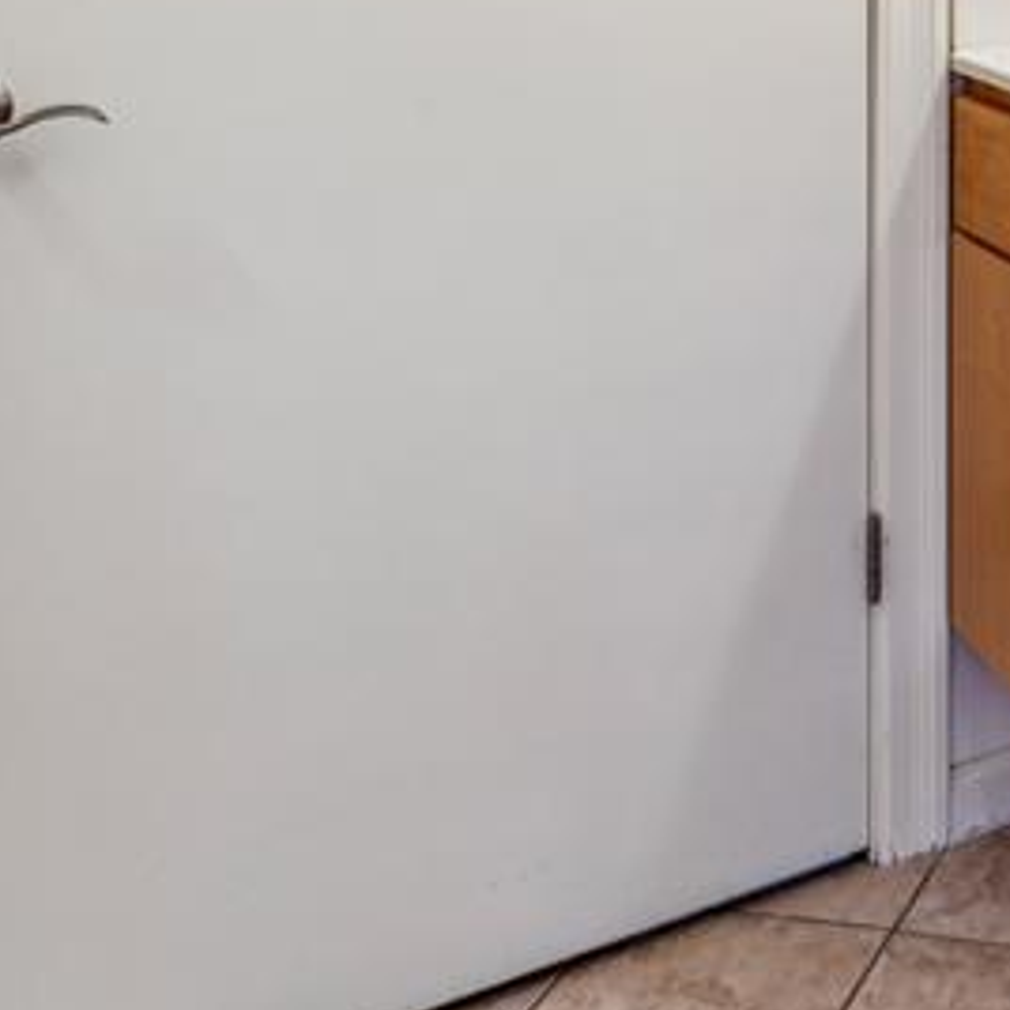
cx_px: 1311
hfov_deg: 27.2
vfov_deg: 28.1
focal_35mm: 53
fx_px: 1738
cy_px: -215
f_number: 13
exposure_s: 1/6
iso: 200
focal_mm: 16.2
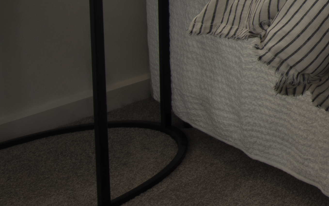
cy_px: -210
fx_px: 942
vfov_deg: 11.3
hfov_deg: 15.3
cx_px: 686
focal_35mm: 105
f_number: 14
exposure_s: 1/10
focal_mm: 19
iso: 64
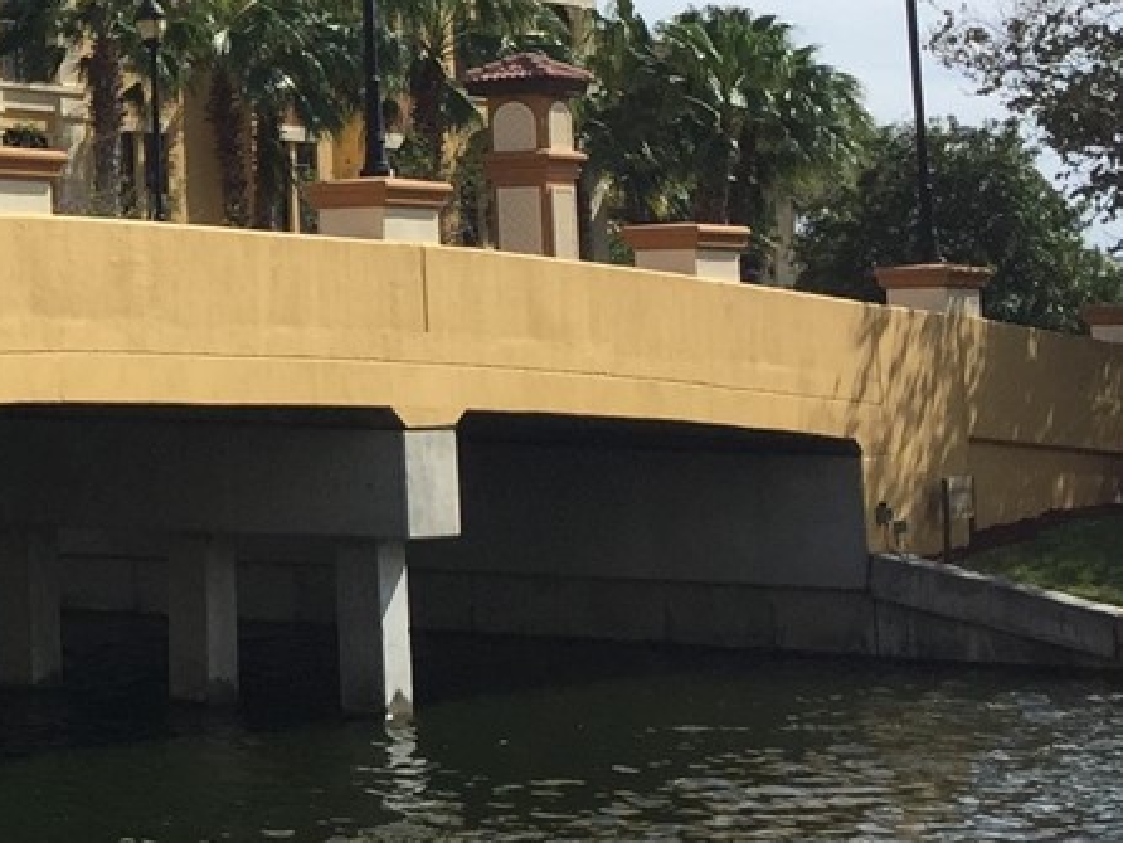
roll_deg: -0.4
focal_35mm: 104
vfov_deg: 14.0
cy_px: 0
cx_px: -577
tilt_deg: +5.9
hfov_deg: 17.0
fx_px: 3376
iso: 32
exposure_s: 1/2639
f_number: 2.2
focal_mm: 4.15
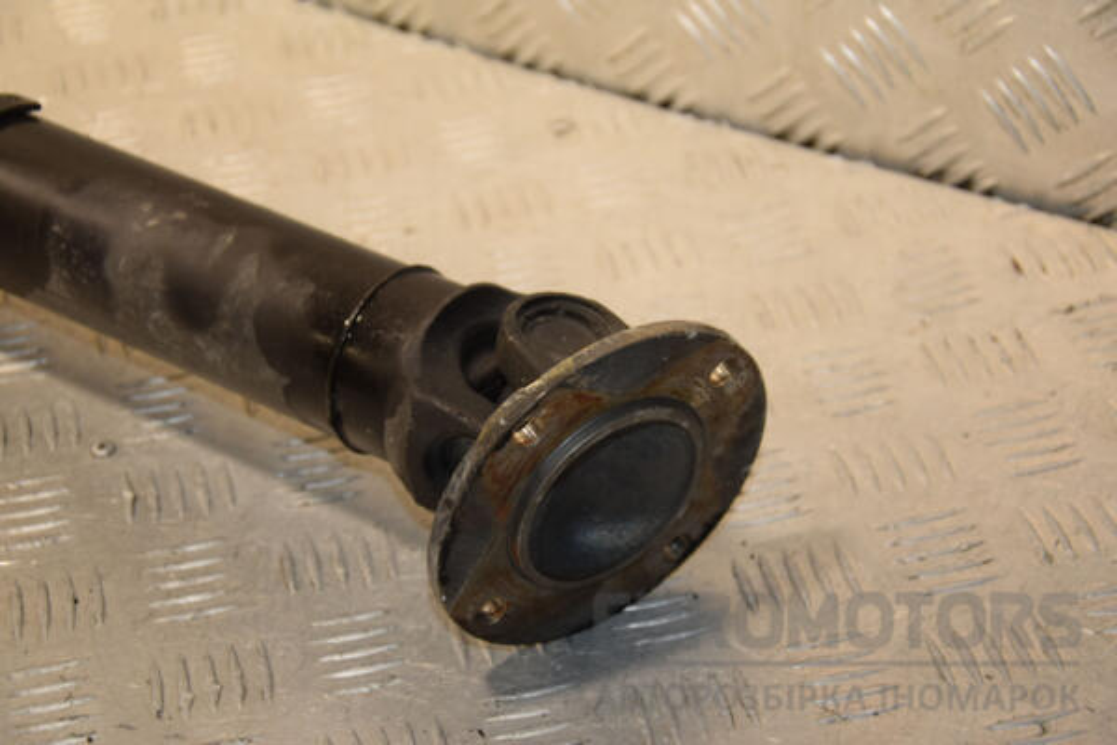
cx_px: 558
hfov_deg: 23.4
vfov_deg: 15.7
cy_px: 372
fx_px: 2699
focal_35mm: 87
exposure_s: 1/200
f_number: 5
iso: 800
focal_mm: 58
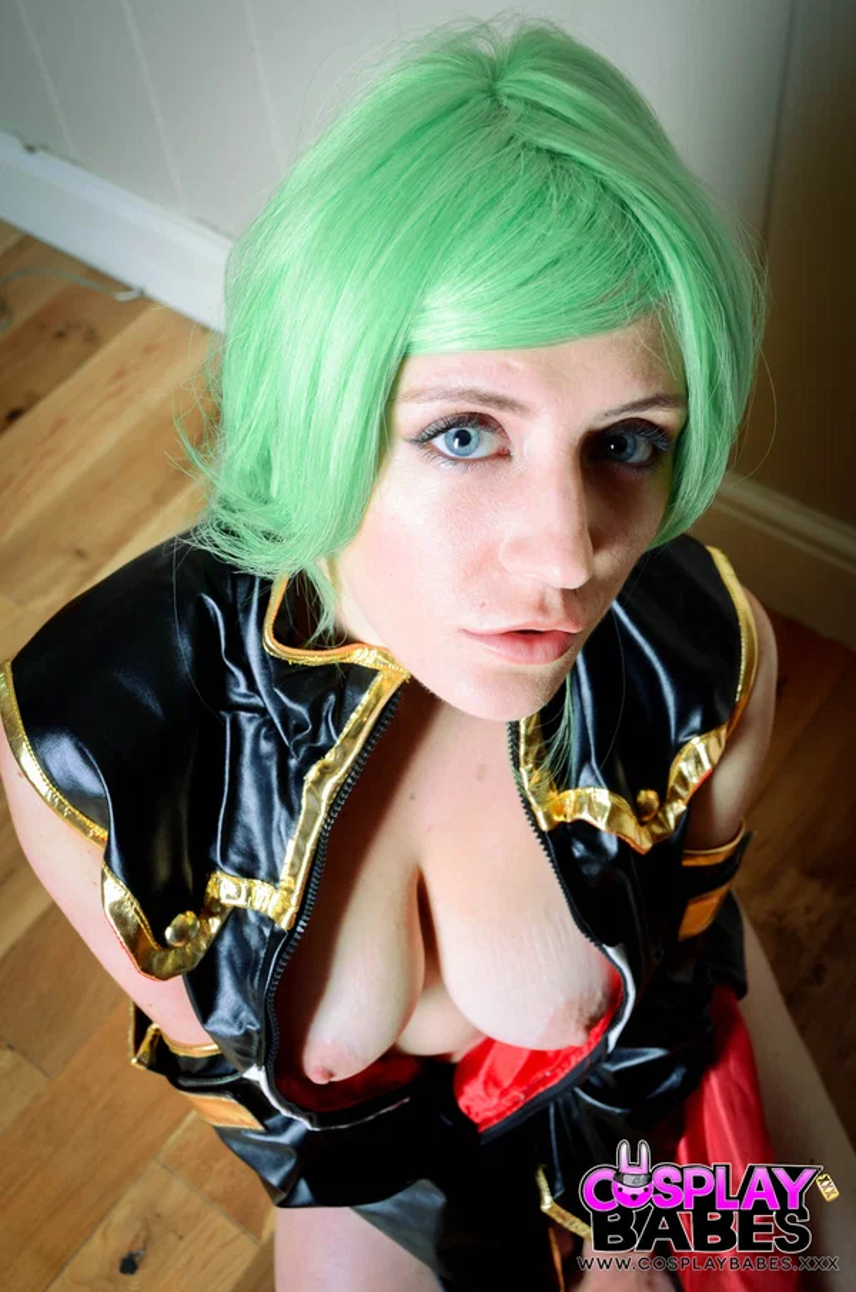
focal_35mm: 42
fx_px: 1505
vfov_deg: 46.5
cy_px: 646
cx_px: 428
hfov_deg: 31.8
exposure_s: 1/125
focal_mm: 28
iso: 200
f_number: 6.3
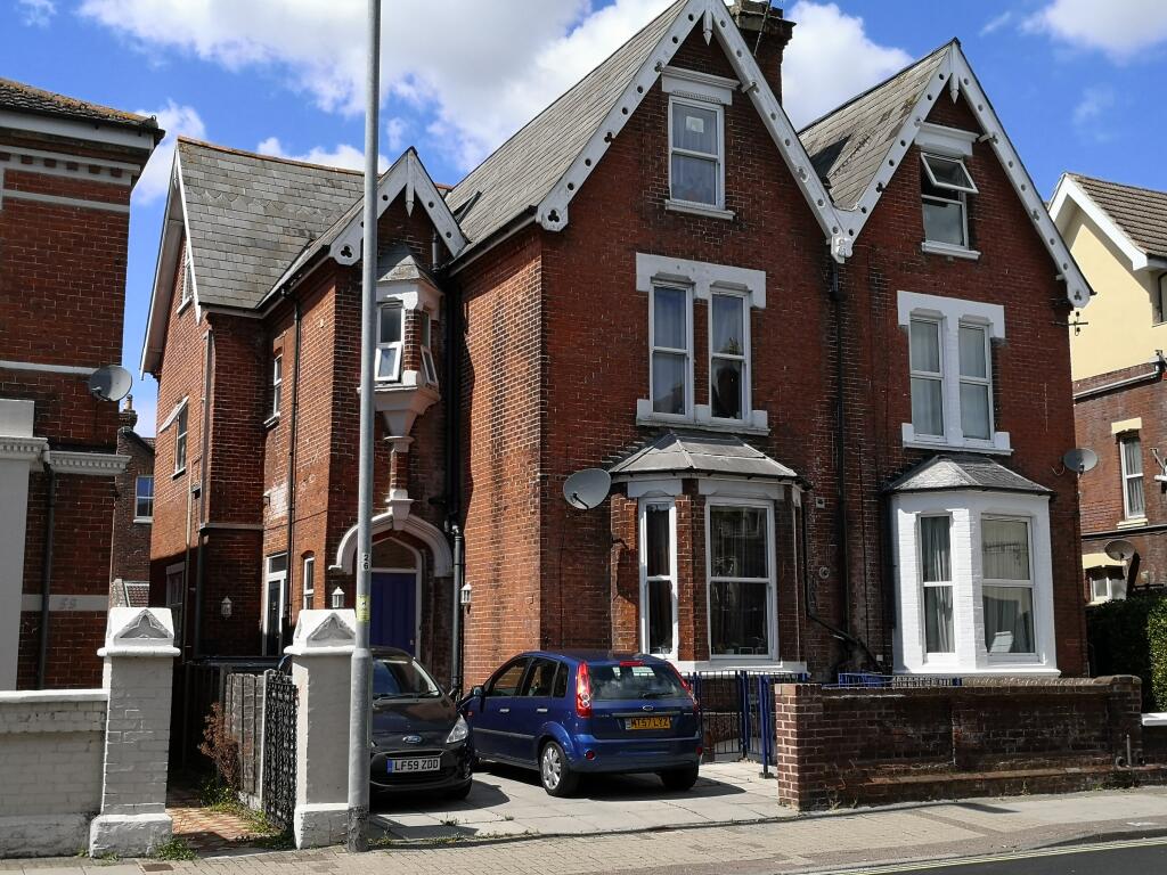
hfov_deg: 49.0
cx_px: 584
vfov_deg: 37.7
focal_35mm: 38
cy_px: 438
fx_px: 1281
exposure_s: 1/2387
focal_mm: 3.95
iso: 50
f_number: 1.6
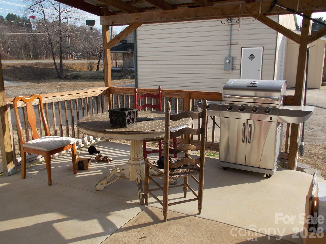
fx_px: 283
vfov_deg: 46.8
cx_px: 163
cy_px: 122
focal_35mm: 30
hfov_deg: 60.0
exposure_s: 1/500
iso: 80
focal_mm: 5.3
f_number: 3.3
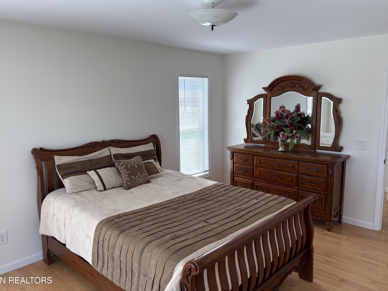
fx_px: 303
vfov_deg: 51.4
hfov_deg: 65.3
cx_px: 190
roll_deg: +1.1
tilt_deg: -8.6
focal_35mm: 27
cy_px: 143
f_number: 1.6
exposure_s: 1/278
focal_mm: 5.96
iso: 64
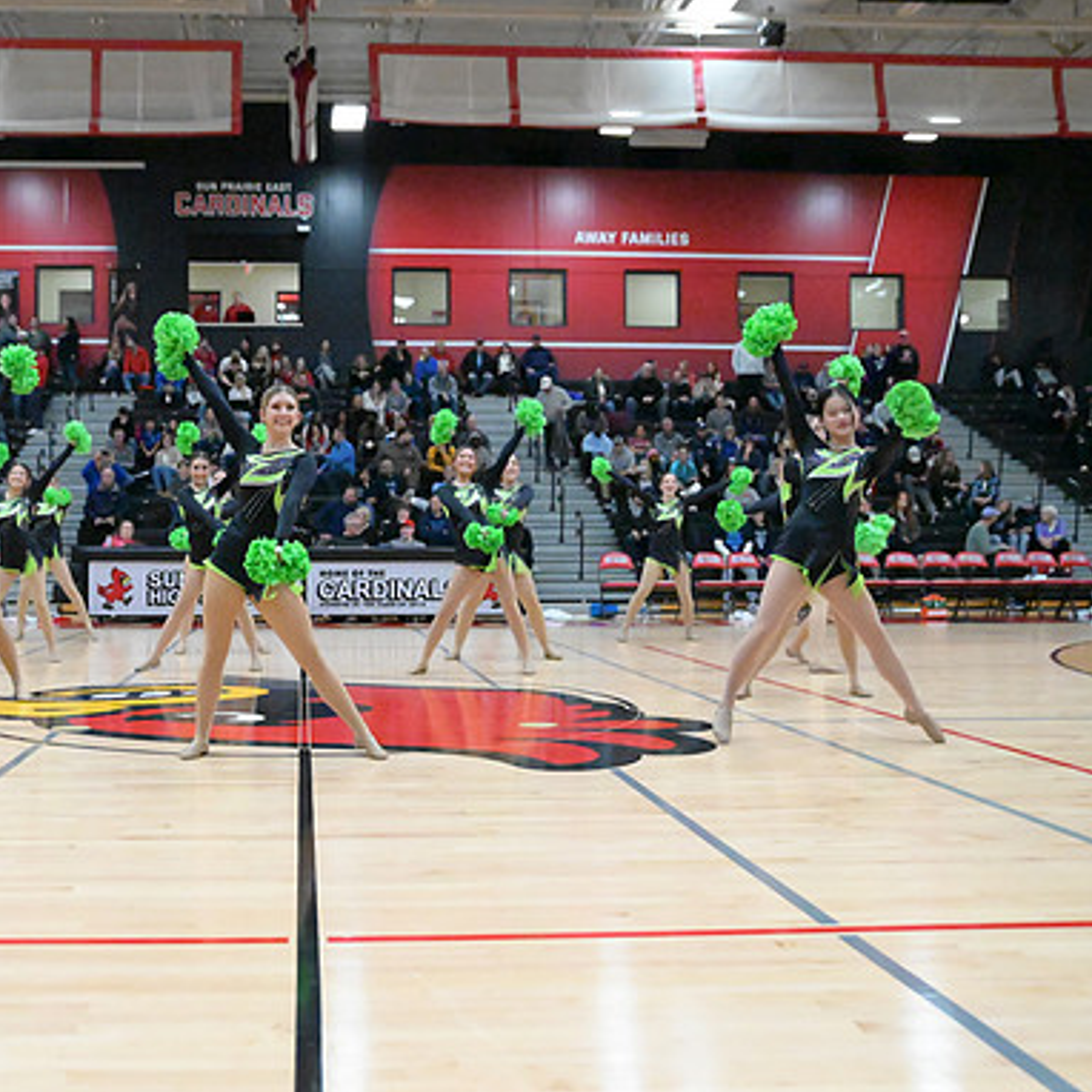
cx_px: 369
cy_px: 546
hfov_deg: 41.4
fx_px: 1428
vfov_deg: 41.9
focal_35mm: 40
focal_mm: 31
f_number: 2.8
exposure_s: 1/8000
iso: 51200
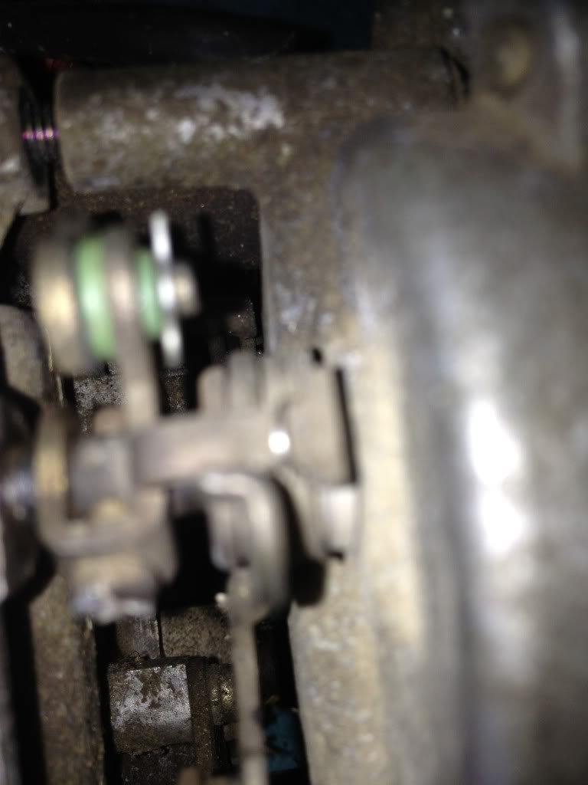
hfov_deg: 40.7
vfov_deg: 52.6
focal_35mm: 35
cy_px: 392
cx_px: 294
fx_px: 793
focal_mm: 4.3
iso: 50
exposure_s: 1/327
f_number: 2.4
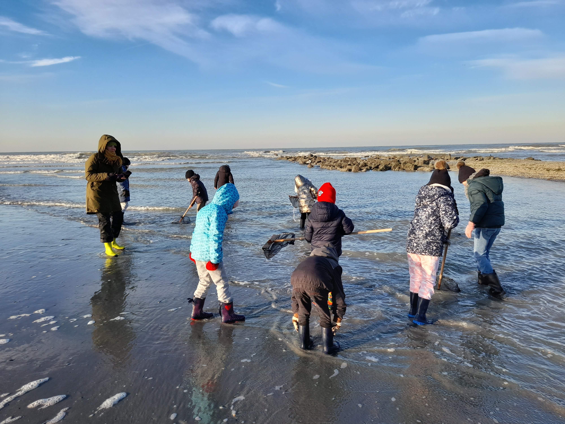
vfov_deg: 54.9
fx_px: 408
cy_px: 212
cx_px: 282
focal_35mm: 25
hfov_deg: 69.4
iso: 20
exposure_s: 1/341
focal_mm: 4.6
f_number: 2
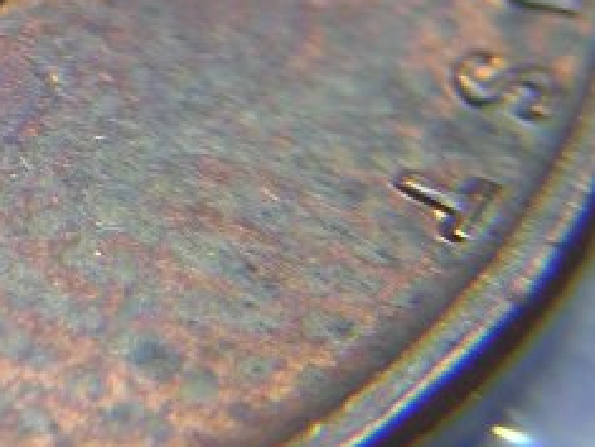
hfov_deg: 10.2
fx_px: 3266
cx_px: -184
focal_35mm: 190
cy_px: 15
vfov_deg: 7.8
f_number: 3.6
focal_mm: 9.1
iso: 100
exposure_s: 1/8.8
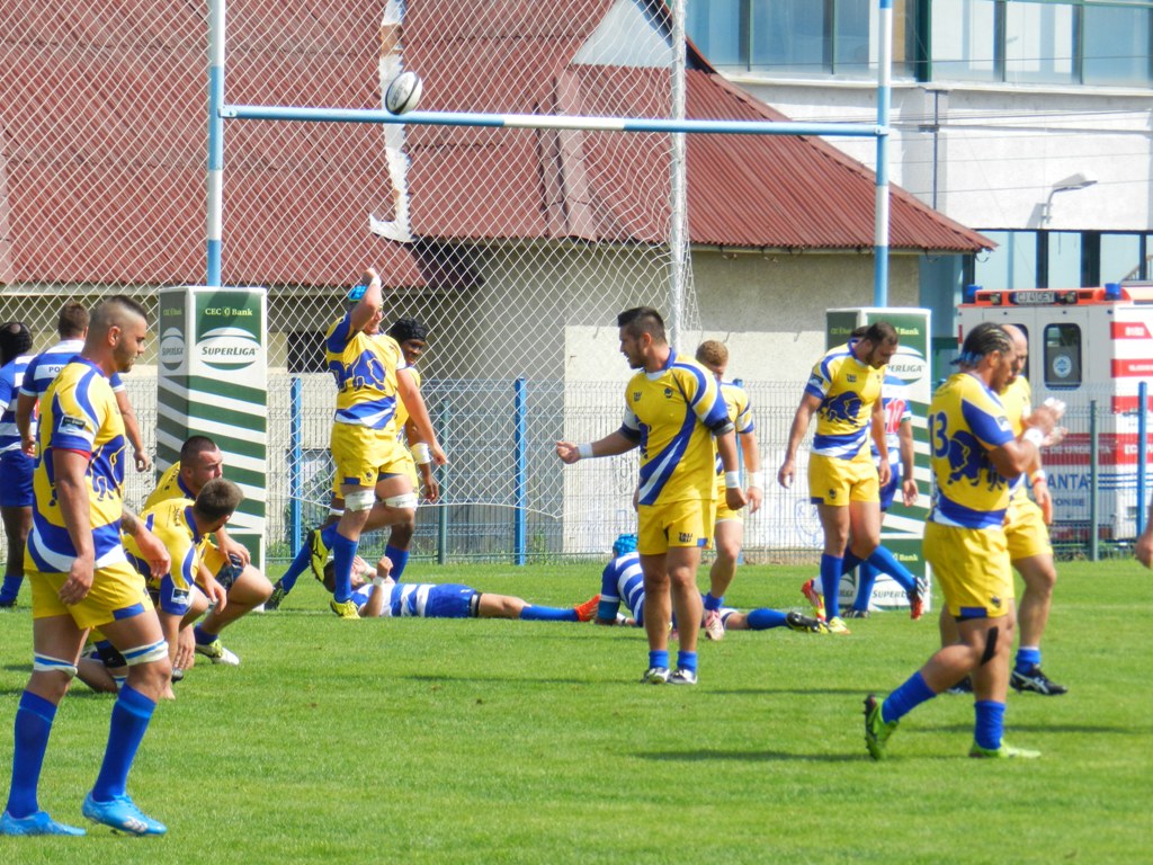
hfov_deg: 6.9
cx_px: 576
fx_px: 9526
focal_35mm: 286
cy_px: 432
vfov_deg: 5.2
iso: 160
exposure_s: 1/640
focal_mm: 50.8
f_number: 5.3
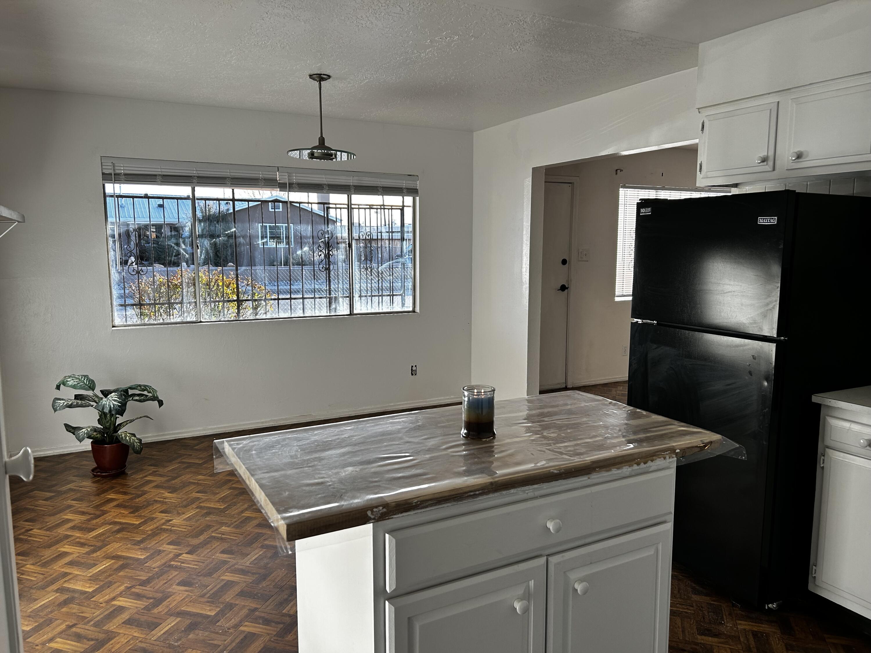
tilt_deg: -7.4
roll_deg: +0.0
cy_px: 326
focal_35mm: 26
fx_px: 654
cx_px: 436
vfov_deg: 53.1
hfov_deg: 67.3
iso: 40
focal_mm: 5.7
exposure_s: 1/266
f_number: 1.5
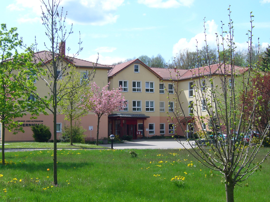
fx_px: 476
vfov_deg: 24.0
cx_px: 135
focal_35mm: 61
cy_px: 101
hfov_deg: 31.7
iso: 64
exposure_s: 1/160
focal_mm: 10.1
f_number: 7.5
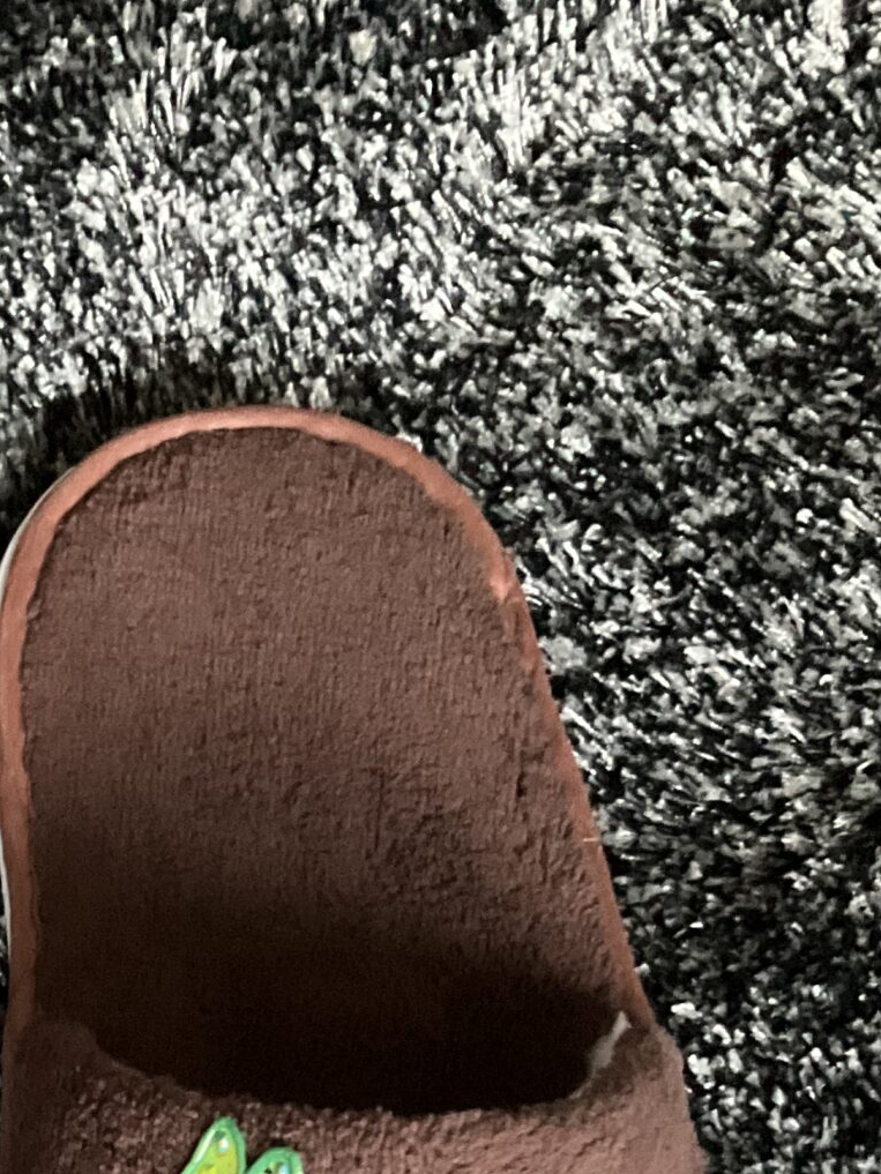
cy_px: 1392
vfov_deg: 24.3
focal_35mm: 73
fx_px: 2477
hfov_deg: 19.4
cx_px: -75
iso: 500
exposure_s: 1/30
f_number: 1.8
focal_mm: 3
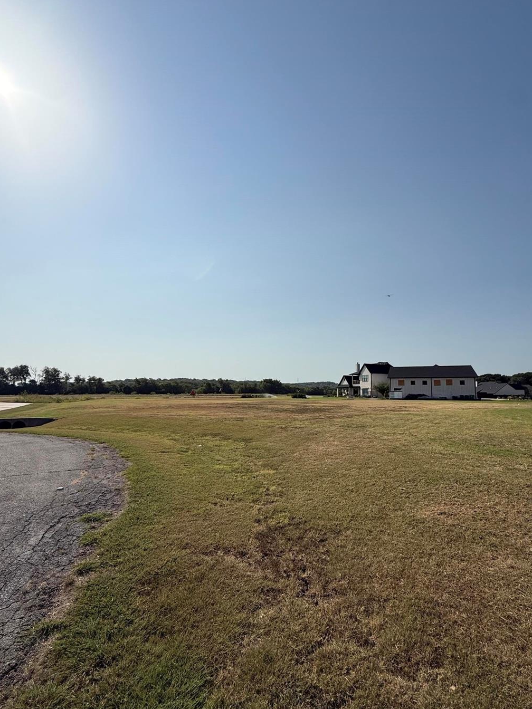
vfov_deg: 94.5
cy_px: 360
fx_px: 328
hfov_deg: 77.9
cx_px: 293
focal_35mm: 16
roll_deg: -1.2
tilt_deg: +6.8
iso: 50
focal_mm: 2.22
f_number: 2.2
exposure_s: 1/5618
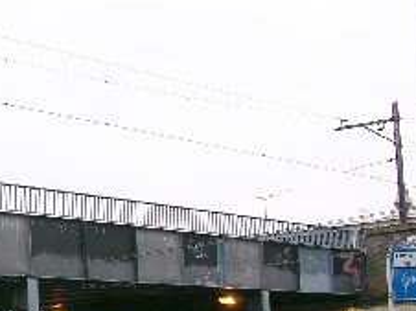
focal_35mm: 91
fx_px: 1092
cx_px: -91
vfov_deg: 16.0
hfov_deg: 20.1
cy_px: 267
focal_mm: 8.9
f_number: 4.5
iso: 50
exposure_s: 1/48
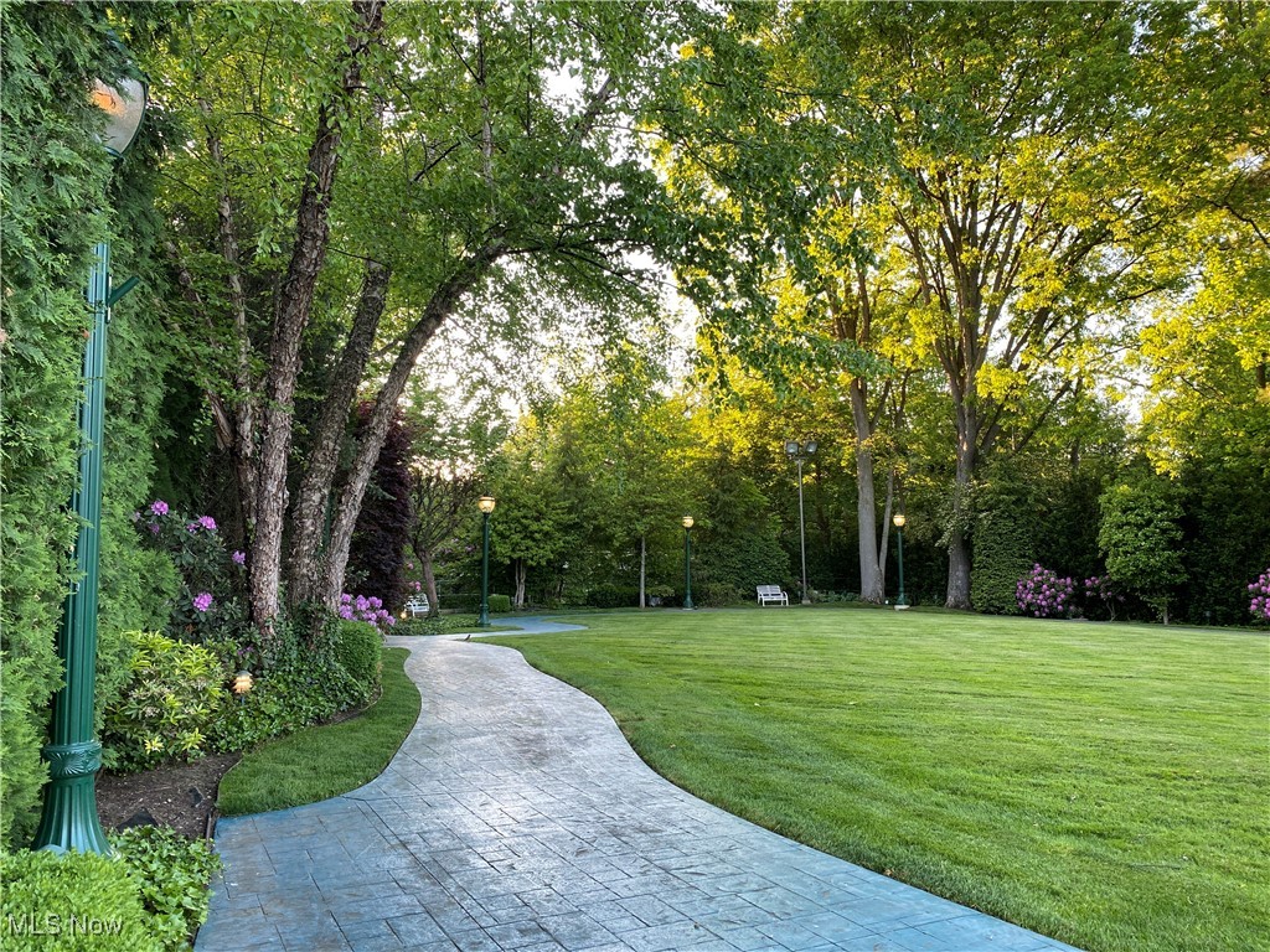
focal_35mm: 26
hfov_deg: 67.3
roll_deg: +0.1
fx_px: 954
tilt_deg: +4.2
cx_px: 635
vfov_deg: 53.1
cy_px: 476
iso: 64
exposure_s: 1/121
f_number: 1.8
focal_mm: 4.25
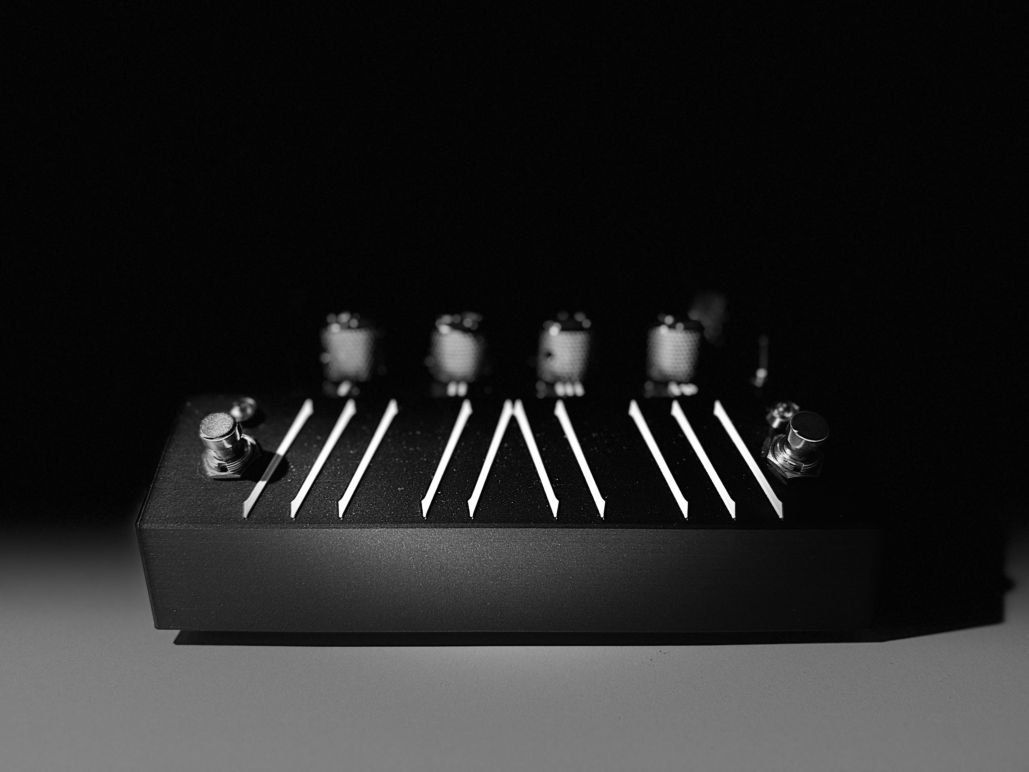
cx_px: 514
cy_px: 386
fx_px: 713
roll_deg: +0.5
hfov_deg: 71.6
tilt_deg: -19.3
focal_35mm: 24
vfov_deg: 56.8
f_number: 1.78
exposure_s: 1/120
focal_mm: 6.76
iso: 160
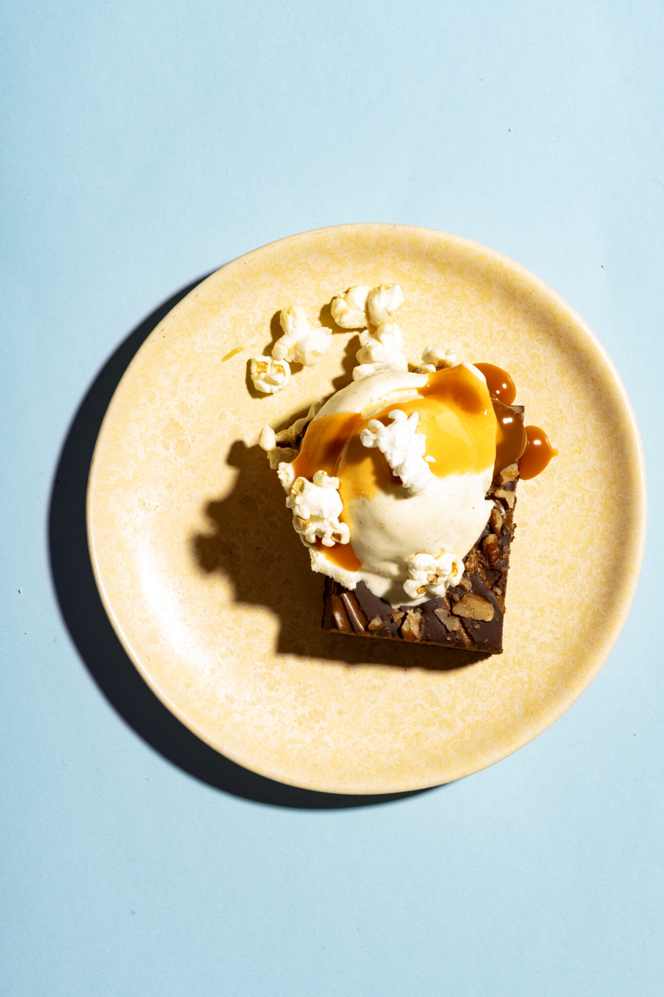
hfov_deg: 13.0
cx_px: 332
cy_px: 498
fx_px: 2905
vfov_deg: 19.5
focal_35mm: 105
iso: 31
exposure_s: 1/200
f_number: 22
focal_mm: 105
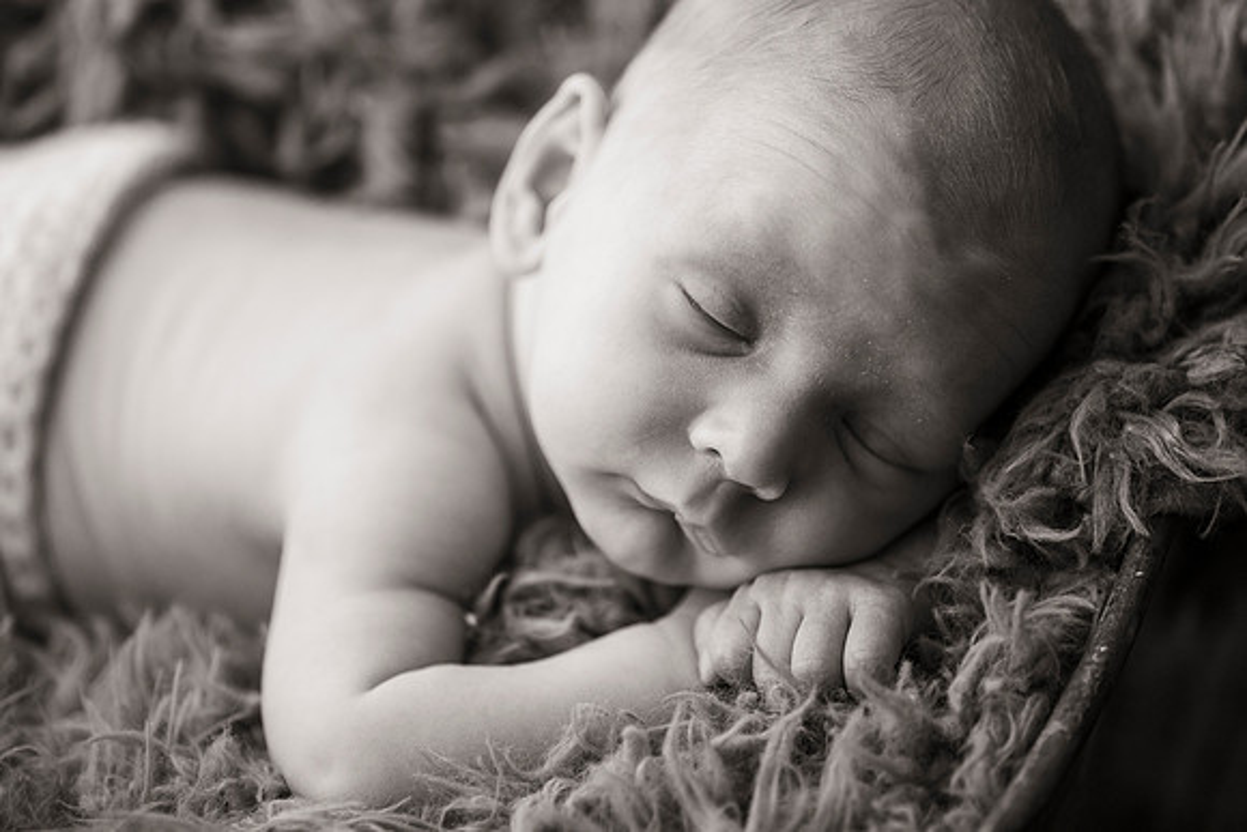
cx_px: 624
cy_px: 416
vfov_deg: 15.2
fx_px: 3118
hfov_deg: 22.6
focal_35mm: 90
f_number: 3.5
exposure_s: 1/250
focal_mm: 90
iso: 1000
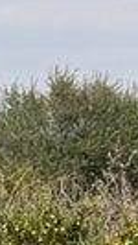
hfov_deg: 3.4
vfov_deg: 6.4
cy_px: 158
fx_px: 2175
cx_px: -560
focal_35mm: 335
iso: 64
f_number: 1.78
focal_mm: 6.76
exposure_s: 1/9901
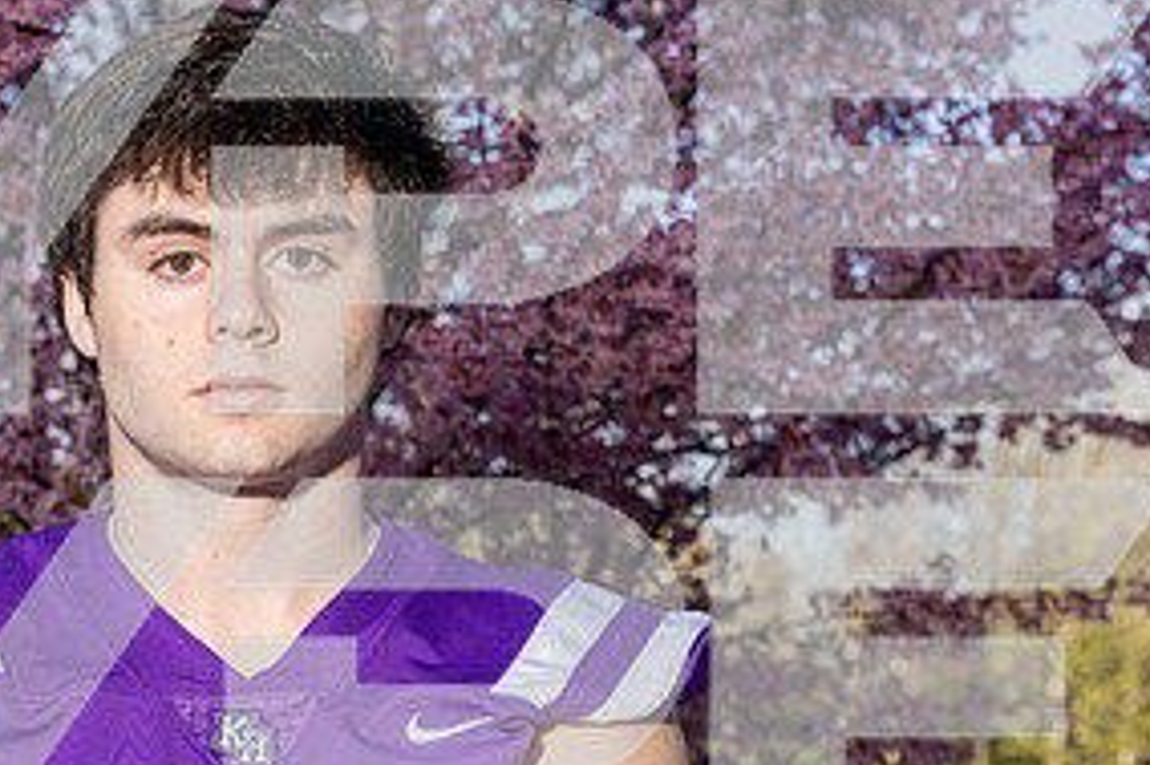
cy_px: 694
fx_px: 3065
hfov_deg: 20.9
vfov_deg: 14.1
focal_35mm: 96
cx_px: 146
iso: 100
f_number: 5.6
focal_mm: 47
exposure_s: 1/125
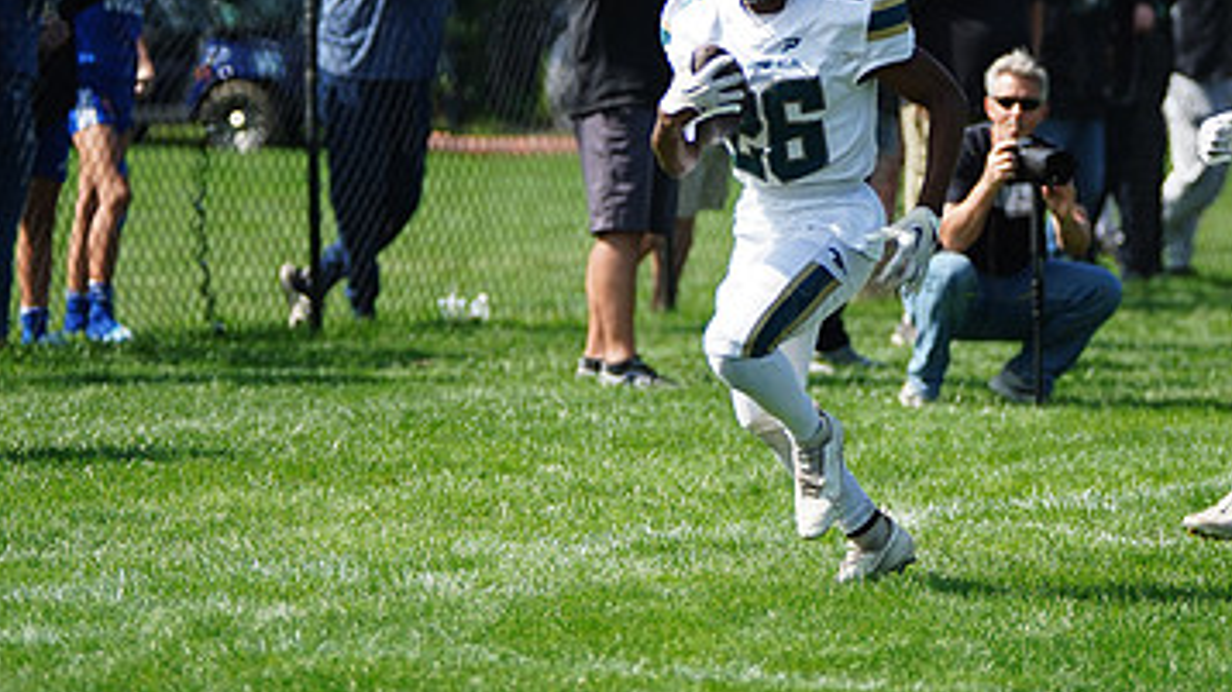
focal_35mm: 299
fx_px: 9763
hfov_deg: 7.2
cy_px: 133
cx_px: 771
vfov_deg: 4.1
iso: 400
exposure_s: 1/4000
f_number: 2.8
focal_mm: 176
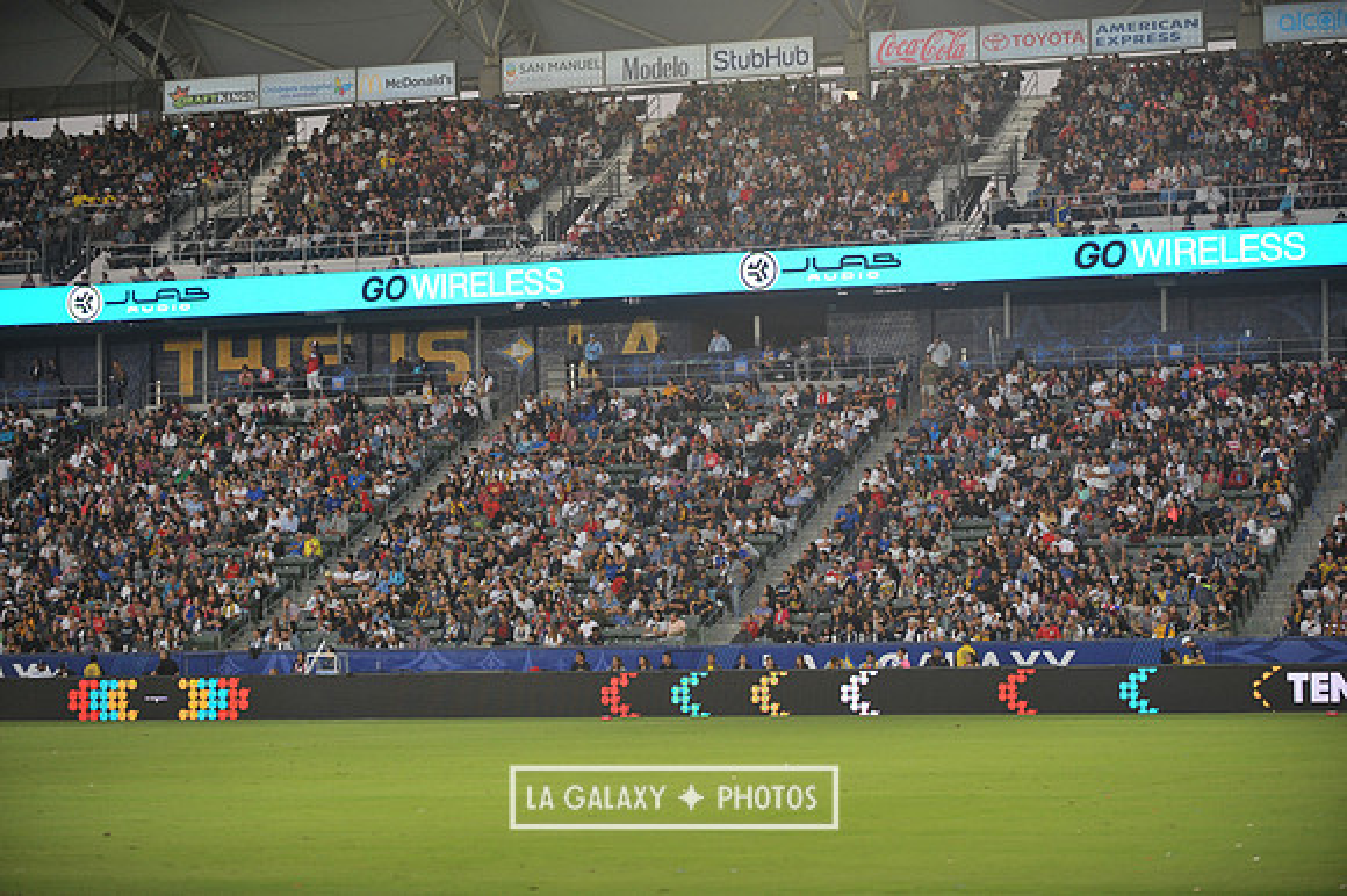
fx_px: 3814
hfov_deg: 20.0
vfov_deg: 13.4
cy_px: 448
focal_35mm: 102
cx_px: 674
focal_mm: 102
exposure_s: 1/1000
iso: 1250
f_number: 2.8
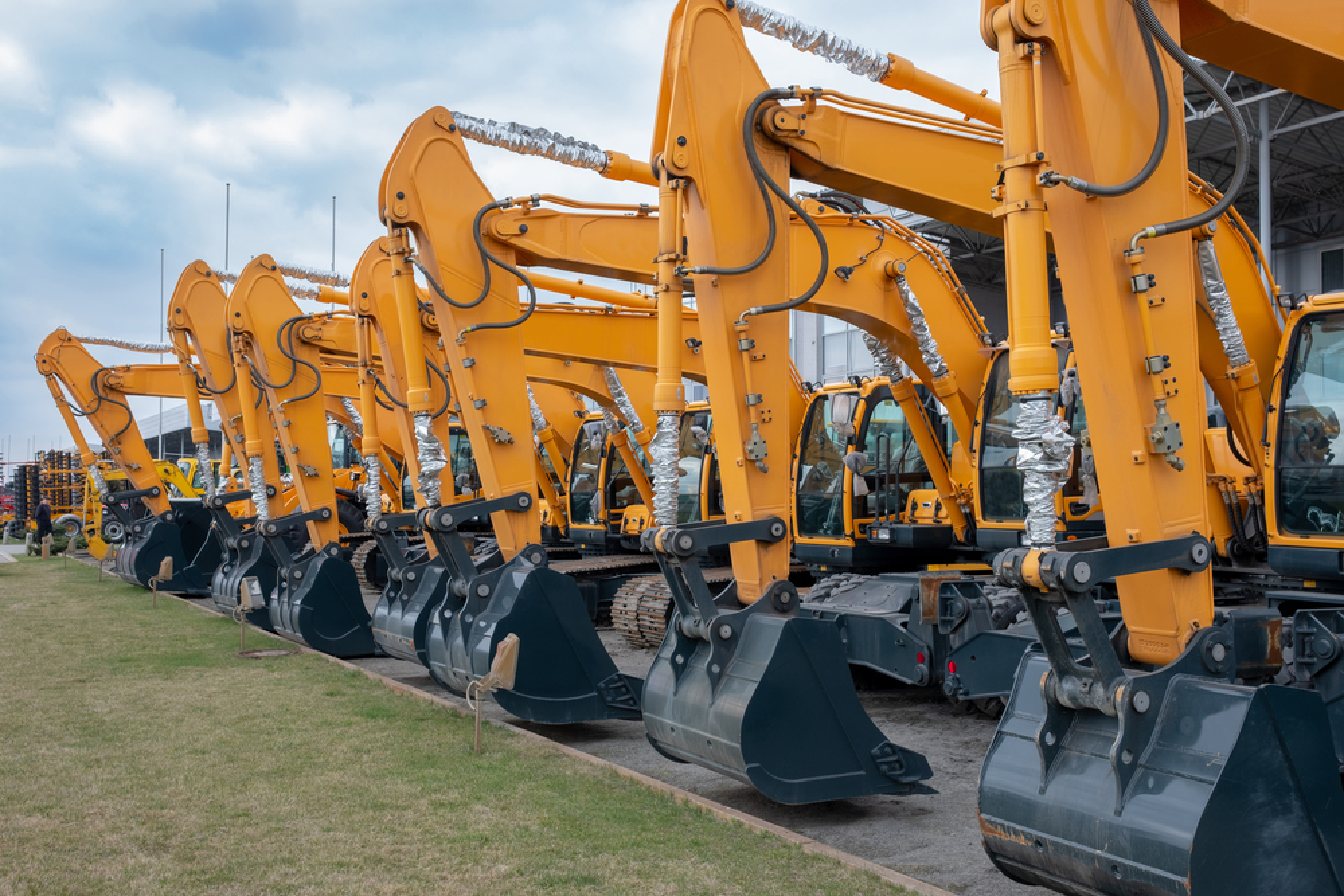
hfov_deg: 54.4
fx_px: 1307
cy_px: 448
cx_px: 672
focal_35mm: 35
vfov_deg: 37.9
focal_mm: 23
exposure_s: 1/180
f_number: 5.6
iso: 200
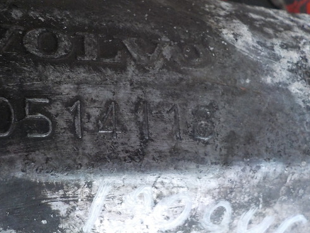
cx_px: 117
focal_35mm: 39
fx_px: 349
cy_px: 121
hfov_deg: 47.4
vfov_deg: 36.8
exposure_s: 1/25
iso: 400
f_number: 3.3
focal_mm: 4.1
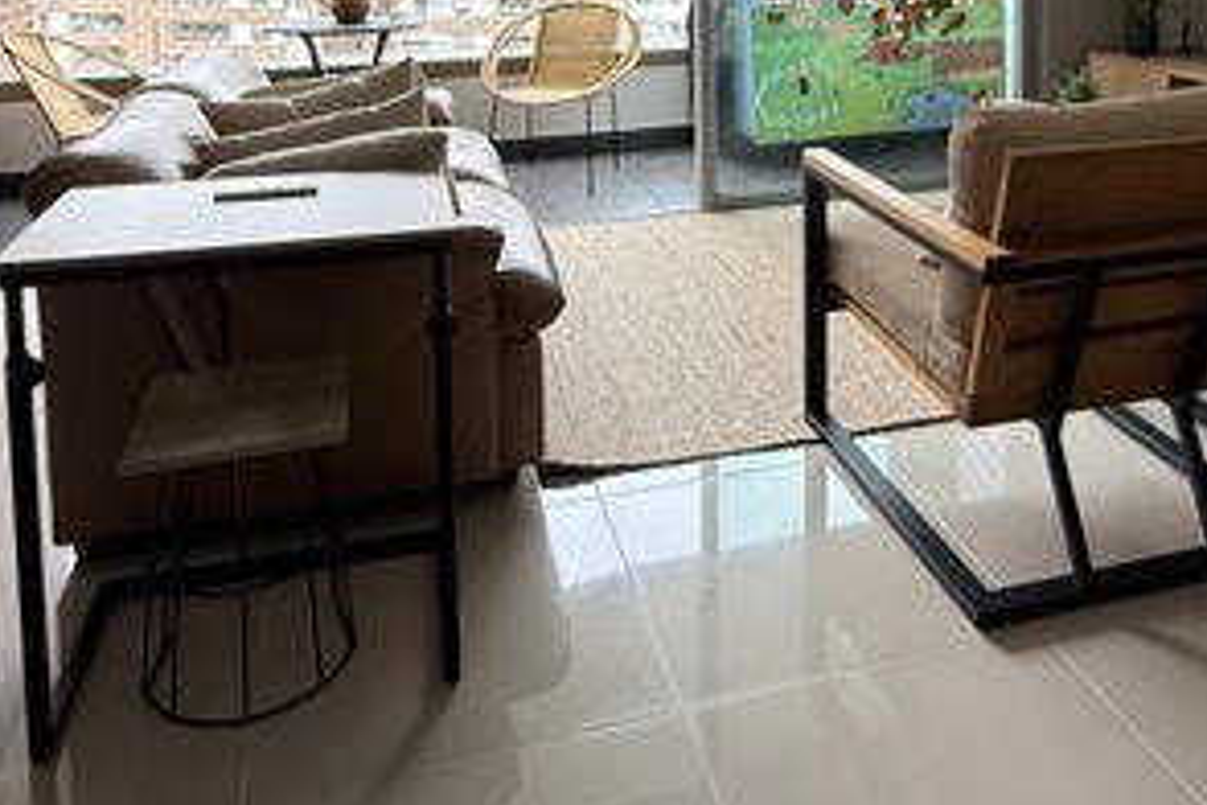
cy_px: 0
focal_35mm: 33
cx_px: 704
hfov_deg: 56.9
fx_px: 1106
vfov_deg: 36.0
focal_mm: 2.22
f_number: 2.2
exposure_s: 1/101
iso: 125
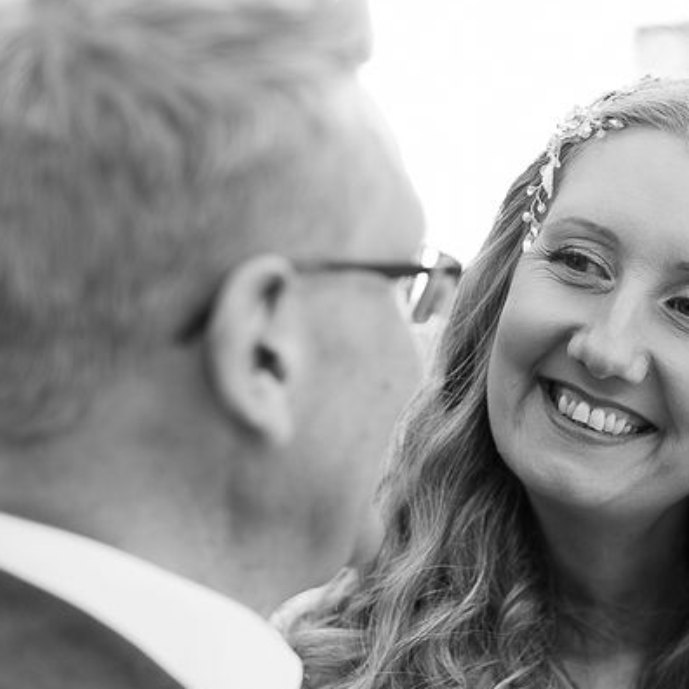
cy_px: 474
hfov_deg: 15.6
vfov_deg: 15.8
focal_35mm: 110
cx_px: 630
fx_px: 2477
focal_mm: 50
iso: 140
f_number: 2
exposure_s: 1/400
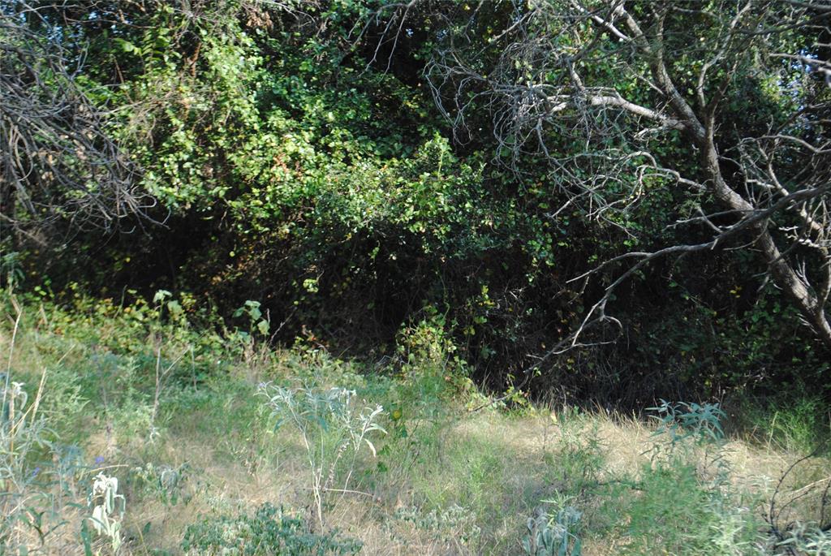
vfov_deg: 19.8
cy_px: 278
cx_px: 416
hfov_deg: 29.2
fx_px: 1594
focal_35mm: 69
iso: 160
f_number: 5.6
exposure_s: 1/125
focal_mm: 46
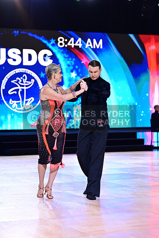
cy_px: 119
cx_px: 80
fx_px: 623
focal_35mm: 94
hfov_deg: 14.5
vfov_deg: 21.7
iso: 1600
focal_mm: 94
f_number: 2.8
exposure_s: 1/400
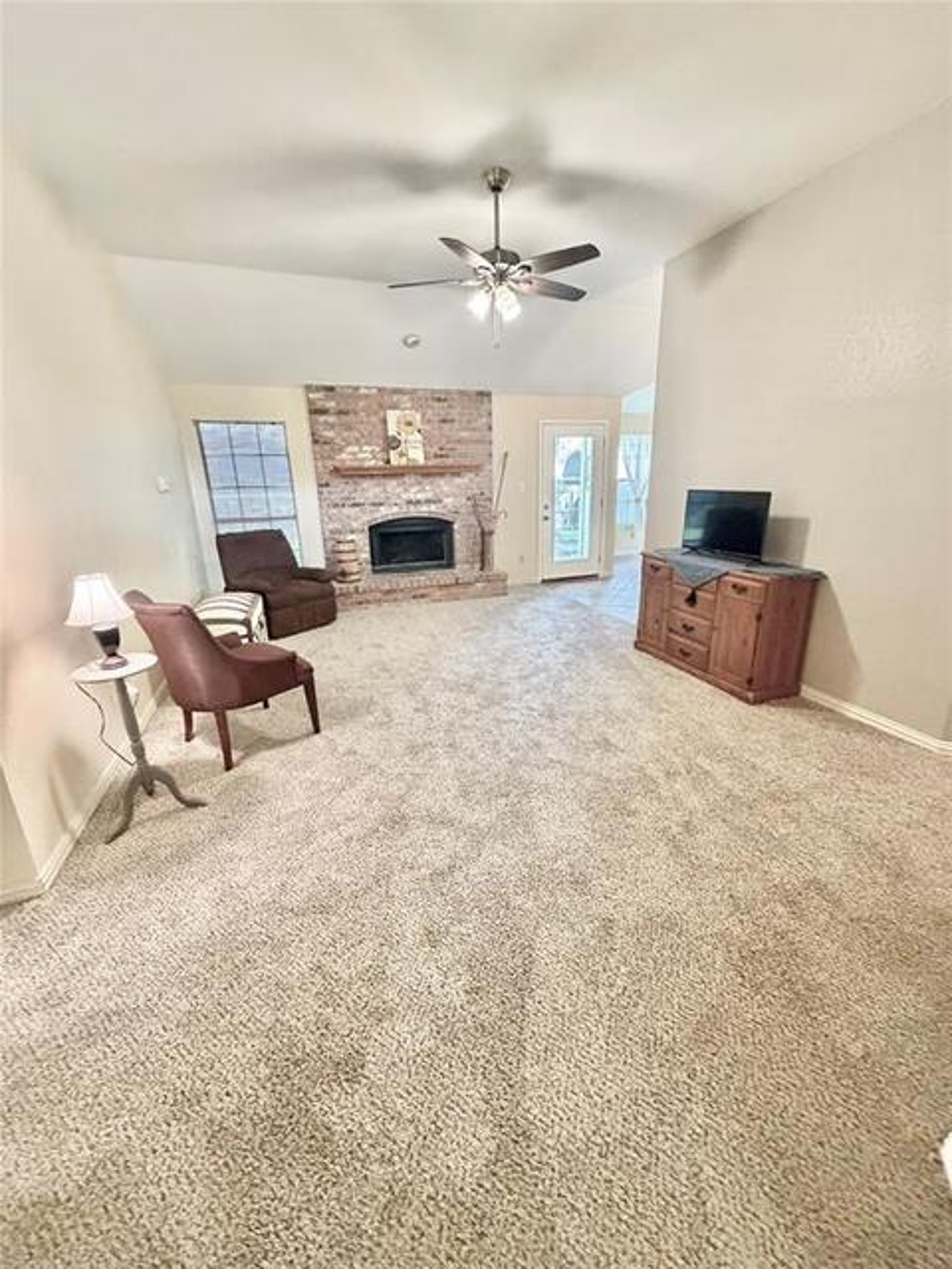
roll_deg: +1.9
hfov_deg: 85.7
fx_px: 513
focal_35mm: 14
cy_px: 634
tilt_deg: -16.9
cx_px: 476
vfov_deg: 102.1
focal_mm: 2.22
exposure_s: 1/60
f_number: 2.2
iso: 640
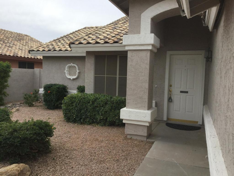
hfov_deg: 58.4
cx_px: 117
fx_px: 210
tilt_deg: -3.7
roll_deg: -2.6
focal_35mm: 31
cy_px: 88
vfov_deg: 45.4
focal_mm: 3.3
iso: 25
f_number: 2.4
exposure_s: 1/1072
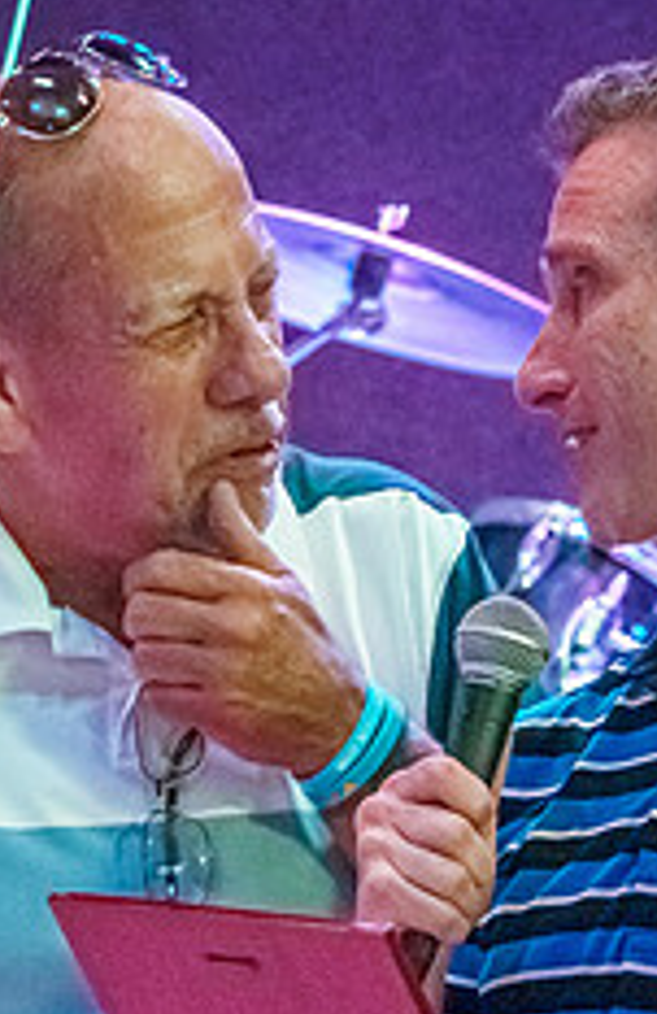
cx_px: 970
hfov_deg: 7.2
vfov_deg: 11.1
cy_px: 962
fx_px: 5165
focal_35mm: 185
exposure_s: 1/125
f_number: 4.5
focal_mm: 55
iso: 3200
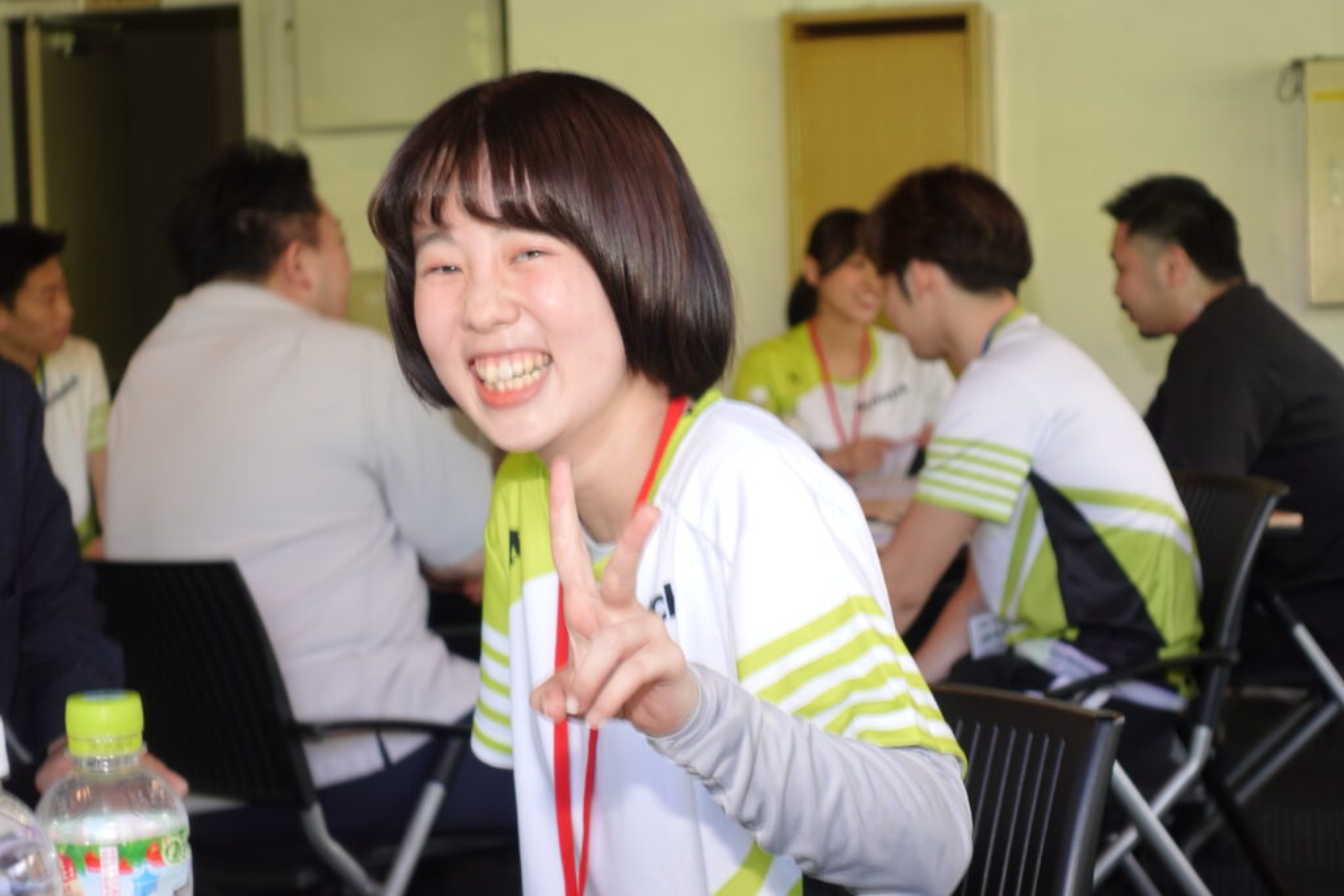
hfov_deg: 28.8
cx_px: 672
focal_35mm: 70
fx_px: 2614
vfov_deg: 19.5
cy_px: 448
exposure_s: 1/30
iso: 80
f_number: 2.8
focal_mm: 25.7
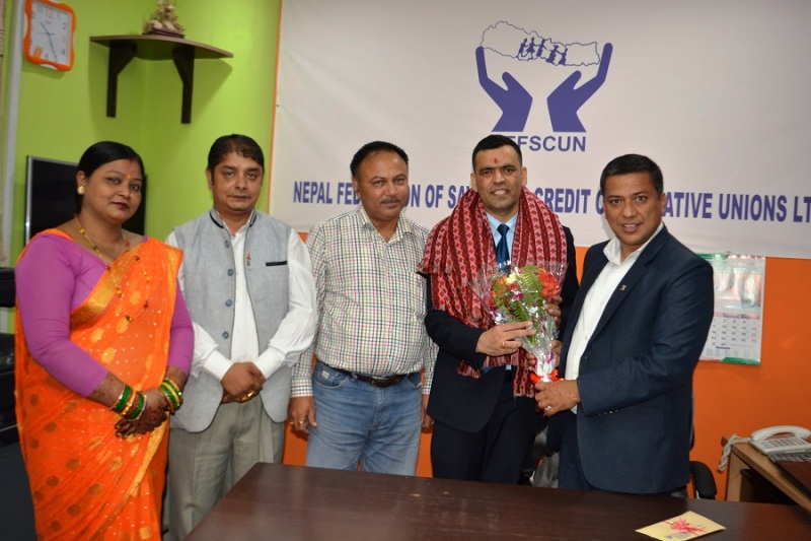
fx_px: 777
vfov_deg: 38.3
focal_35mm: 34
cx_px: 406
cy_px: 270
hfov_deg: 55.1
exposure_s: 1/60
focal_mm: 23
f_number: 3.8
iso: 500
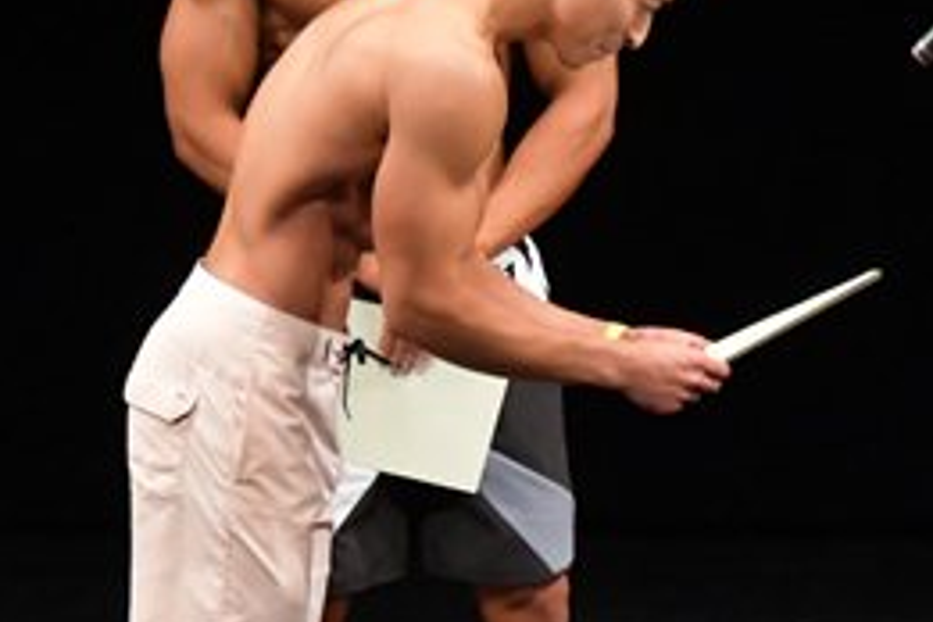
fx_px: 19591
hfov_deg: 2.7
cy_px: 365
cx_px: 745
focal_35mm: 756
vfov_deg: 1.8
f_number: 5.6
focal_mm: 170
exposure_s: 1/400
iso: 3200
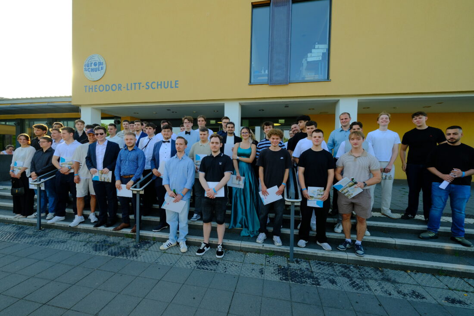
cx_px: 237
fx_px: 197
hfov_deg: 100.4
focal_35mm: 15
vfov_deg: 77.3
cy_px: 158
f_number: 8
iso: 320
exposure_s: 1/125
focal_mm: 10
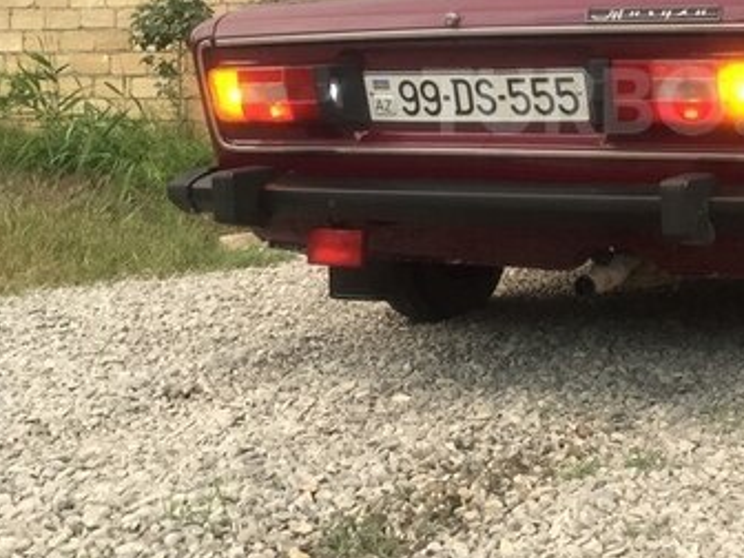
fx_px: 1225
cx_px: 649
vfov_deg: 25.2
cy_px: 101
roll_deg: -1.7
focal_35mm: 57
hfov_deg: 32.3
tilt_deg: -0.2
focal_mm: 4.15
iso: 50
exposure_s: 1/33
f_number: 2.2
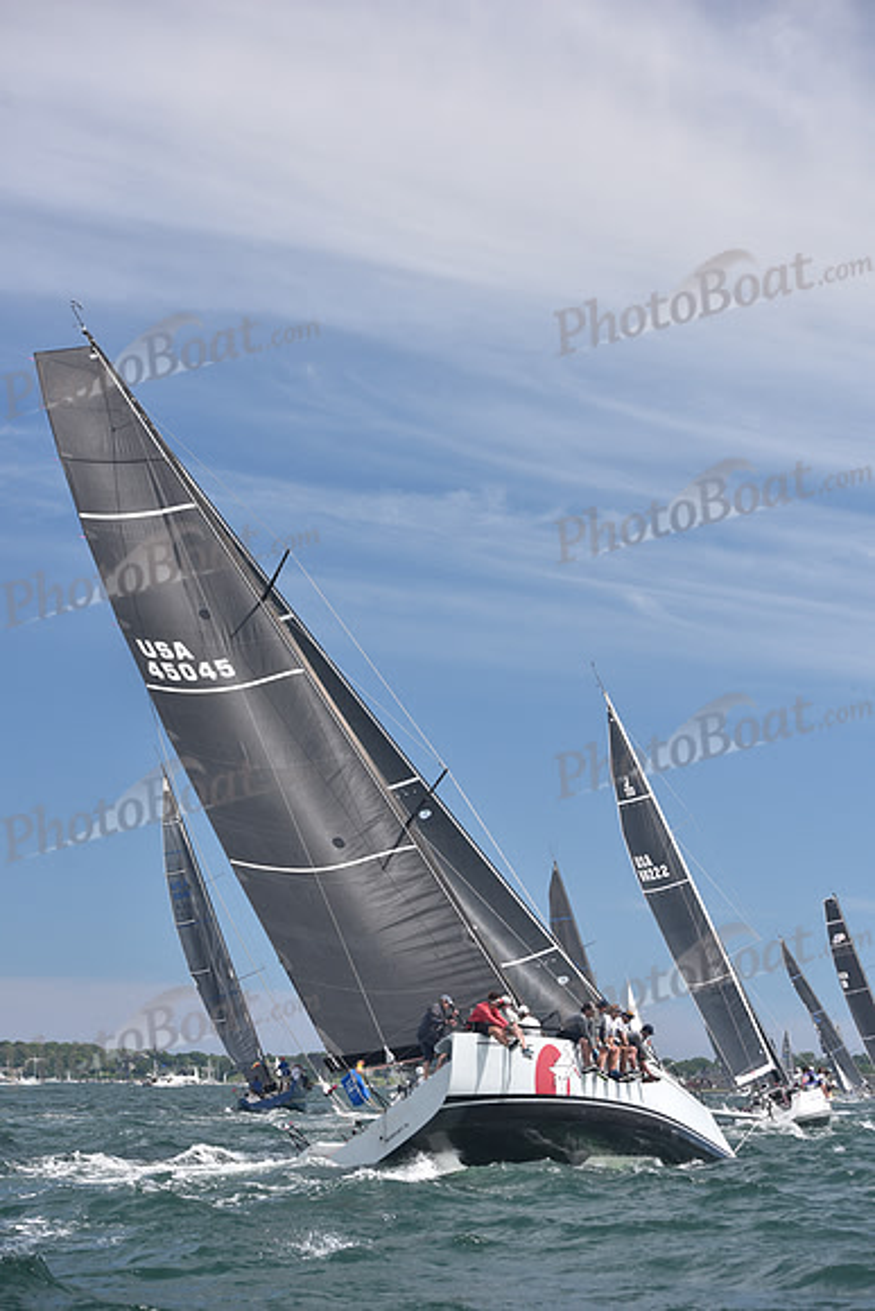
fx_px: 2550
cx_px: 438
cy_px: 656
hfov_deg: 19.5
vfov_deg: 28.8
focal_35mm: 70
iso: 320
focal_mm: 70
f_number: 5.6
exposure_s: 1/800
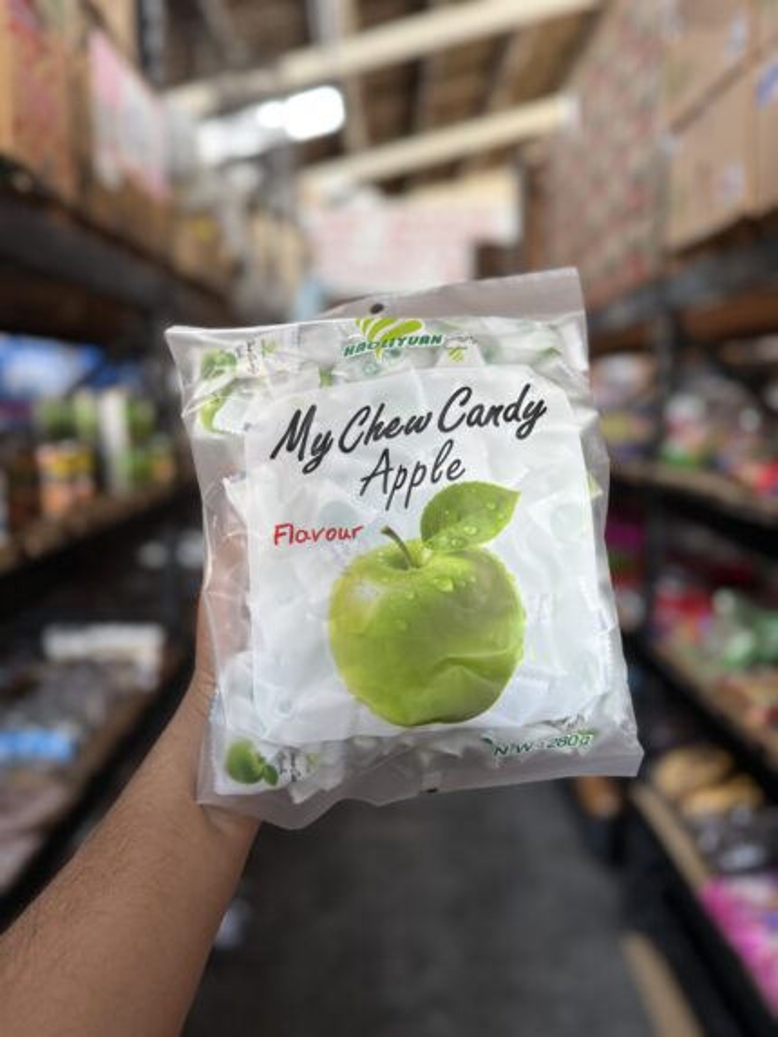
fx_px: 719
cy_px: 518
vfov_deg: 71.6
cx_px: 389
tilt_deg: -8.7
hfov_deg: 56.8
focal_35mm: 24
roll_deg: +0.1
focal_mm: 6.76
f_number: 1.78
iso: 200
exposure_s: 1/50
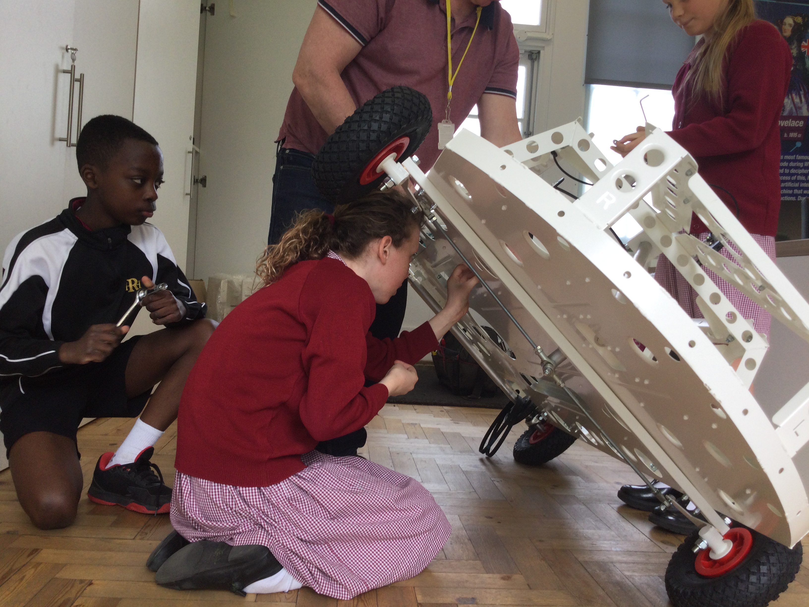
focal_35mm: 31
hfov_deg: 58.4
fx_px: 724
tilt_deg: -1.1
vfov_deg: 45.4
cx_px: 404
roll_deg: -5.5
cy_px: 304
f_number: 2.4
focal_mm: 3.3
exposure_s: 1/100
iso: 32
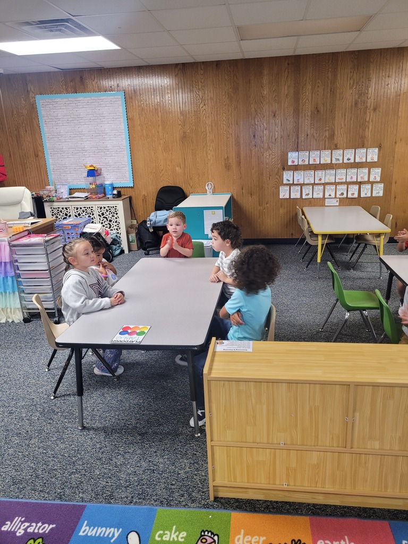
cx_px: 204
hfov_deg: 53.1
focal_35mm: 26
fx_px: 409
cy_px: 272
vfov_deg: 67.3
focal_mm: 5.4
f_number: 1.8
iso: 200
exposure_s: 1/60
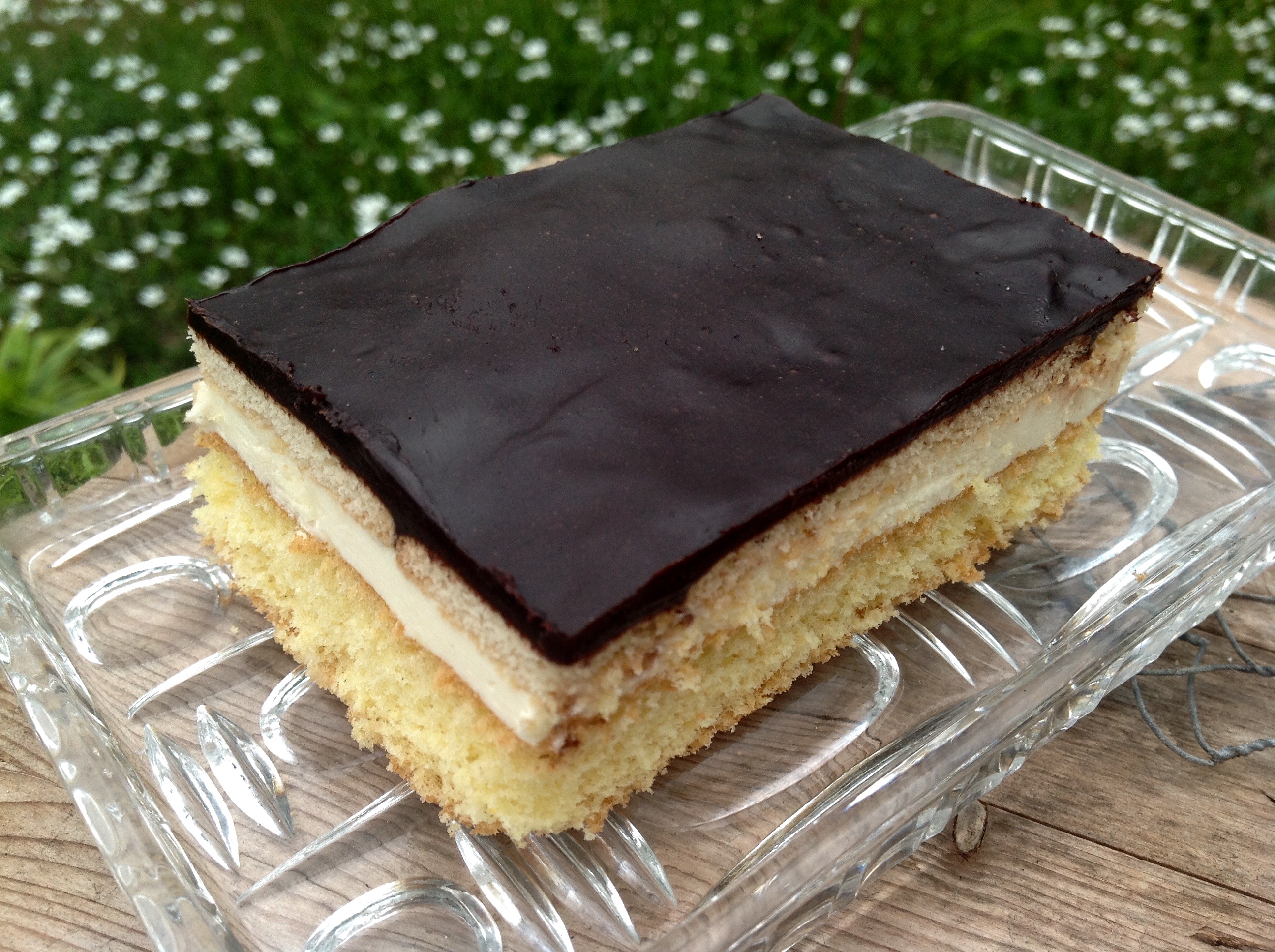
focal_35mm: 35
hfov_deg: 52.7
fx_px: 1287
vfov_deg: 40.6
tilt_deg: -42.3
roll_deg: -6.4
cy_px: 476
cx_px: 638
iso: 50
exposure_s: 1/864
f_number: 2.4
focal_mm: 4.28
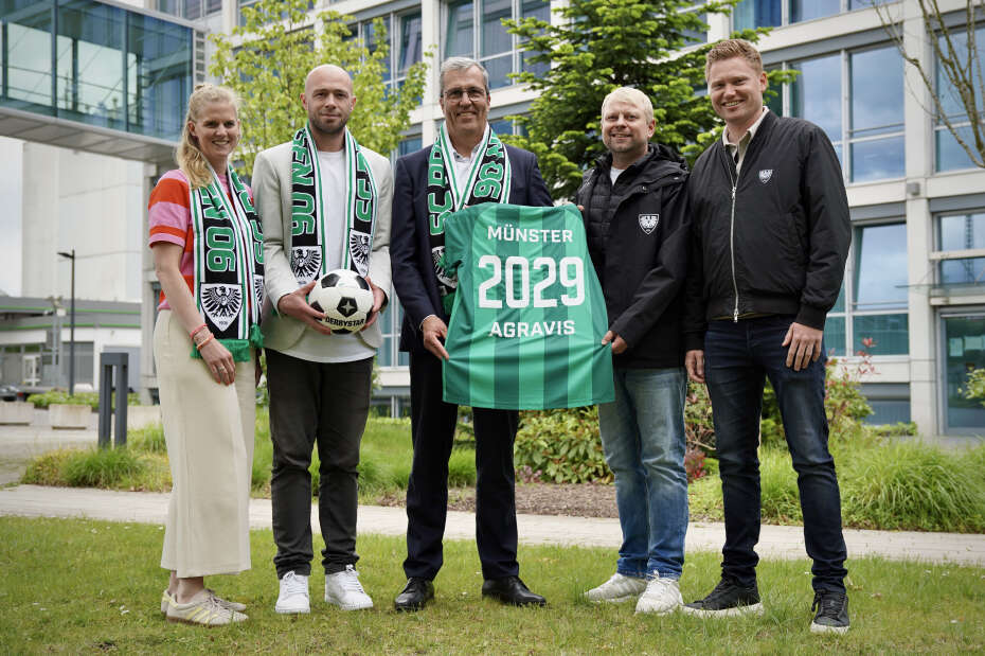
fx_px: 1149
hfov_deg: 46.4
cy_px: 328
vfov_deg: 31.9
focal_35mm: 42
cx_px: 492
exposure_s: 1/250
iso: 100
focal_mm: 42
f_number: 4
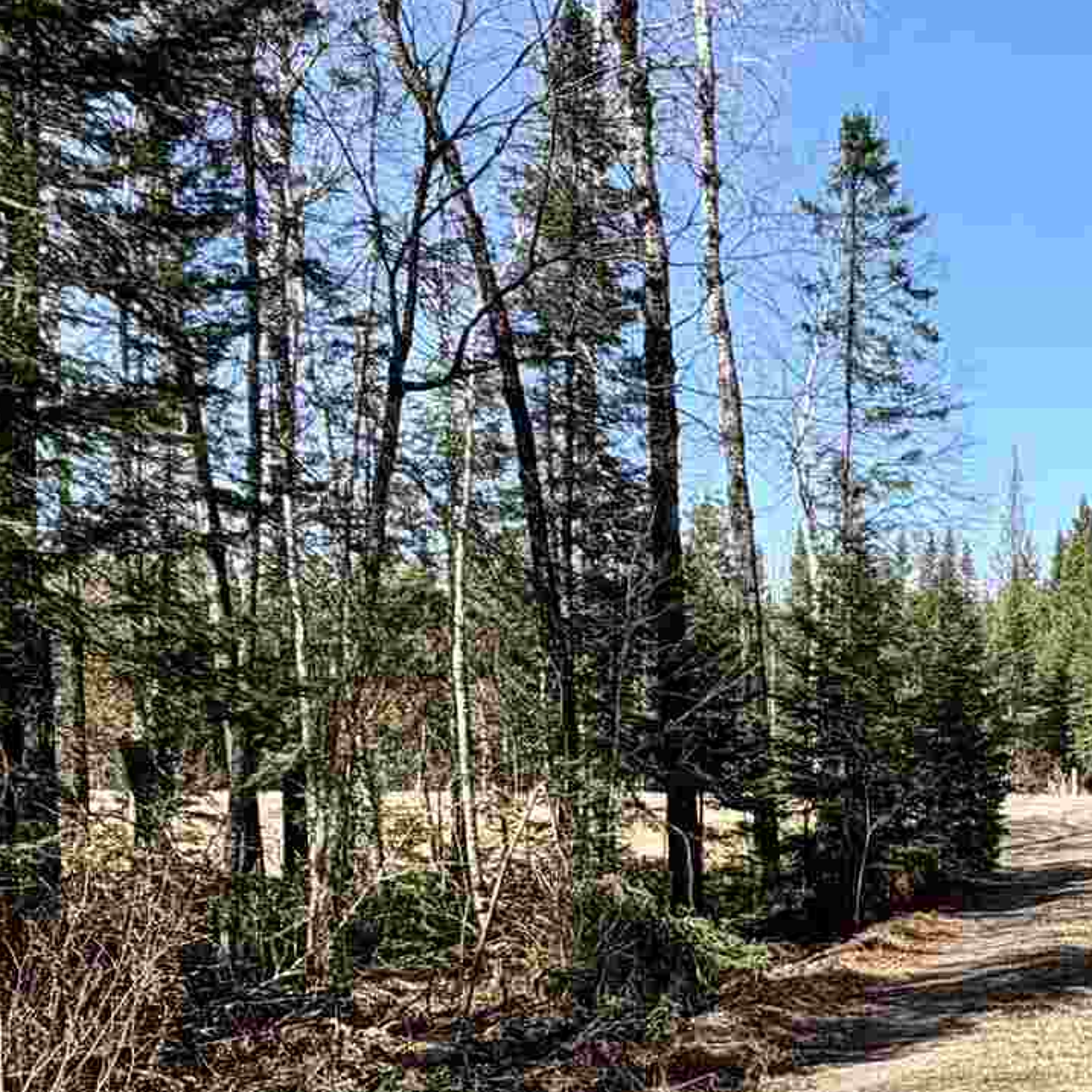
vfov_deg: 32.0
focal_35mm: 53
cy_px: 725
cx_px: 1060
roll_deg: +0.3
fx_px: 1892
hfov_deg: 30.2
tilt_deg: +2.6
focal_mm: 2.22
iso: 64
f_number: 2.2
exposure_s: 1/502
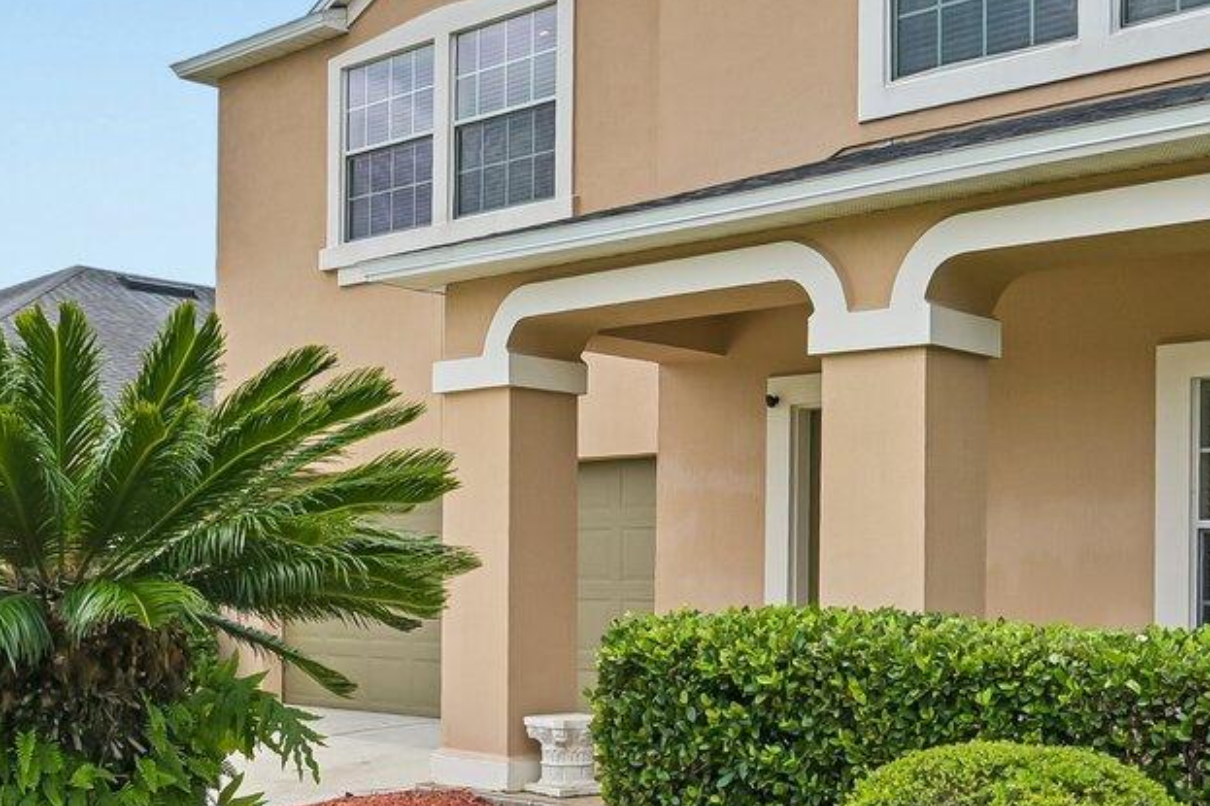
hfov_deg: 42.7
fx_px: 1546
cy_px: 566
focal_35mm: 46
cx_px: 585
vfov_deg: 28.9
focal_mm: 14
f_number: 8
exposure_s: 1/180
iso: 100
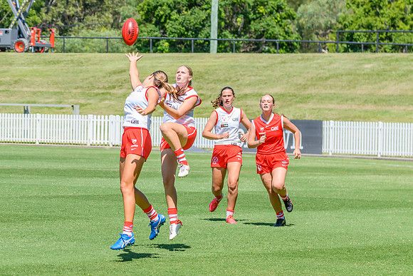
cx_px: 157
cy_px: 168
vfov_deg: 5.1
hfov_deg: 7.7
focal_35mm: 269
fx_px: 3085
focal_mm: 150
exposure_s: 1/2000
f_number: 8
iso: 800
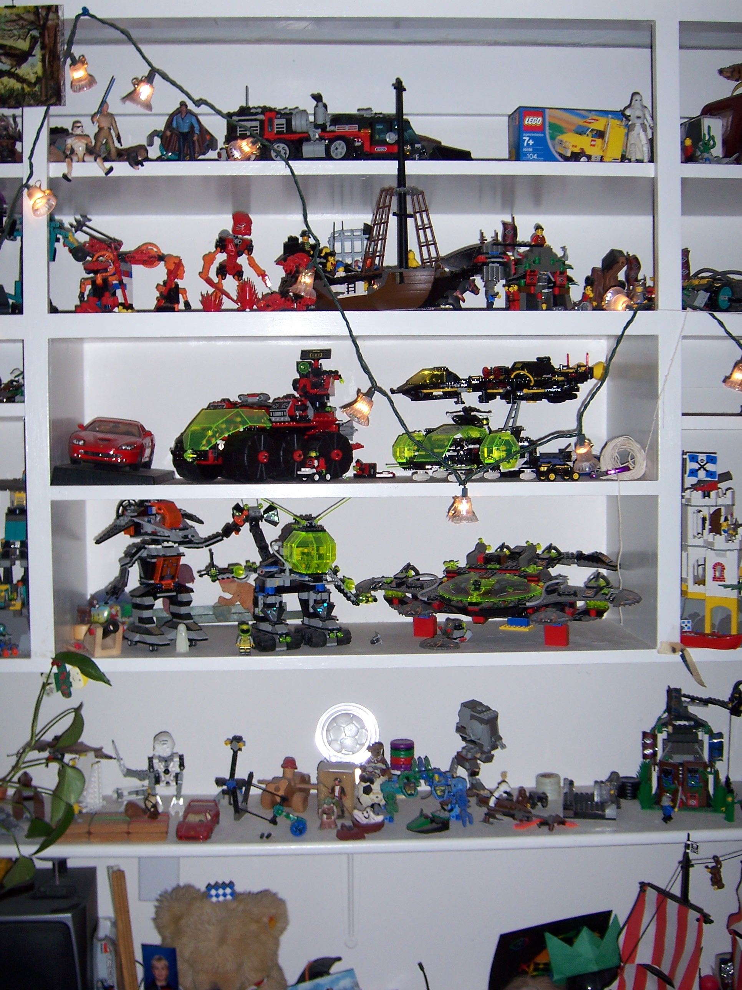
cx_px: 371
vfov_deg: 42.1
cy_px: 495
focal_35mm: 45
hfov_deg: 32.2
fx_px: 1286
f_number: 3.2
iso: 80
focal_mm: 7.7
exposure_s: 1/60
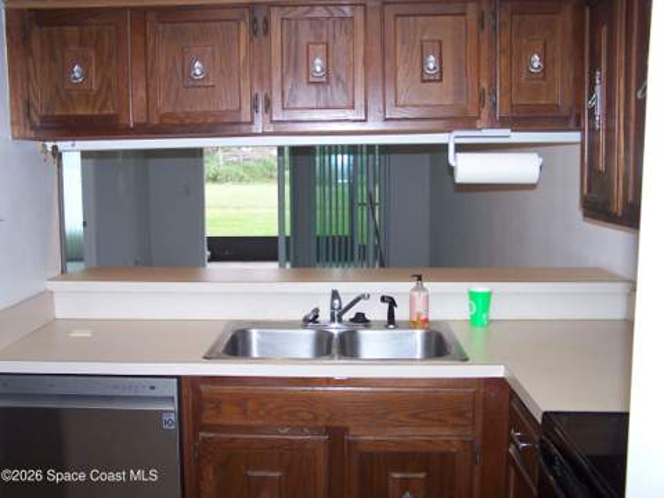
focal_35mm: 38
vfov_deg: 37.7
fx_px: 729
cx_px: 332
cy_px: 249
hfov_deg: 49.0
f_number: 2.8
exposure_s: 1/60
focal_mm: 6.3
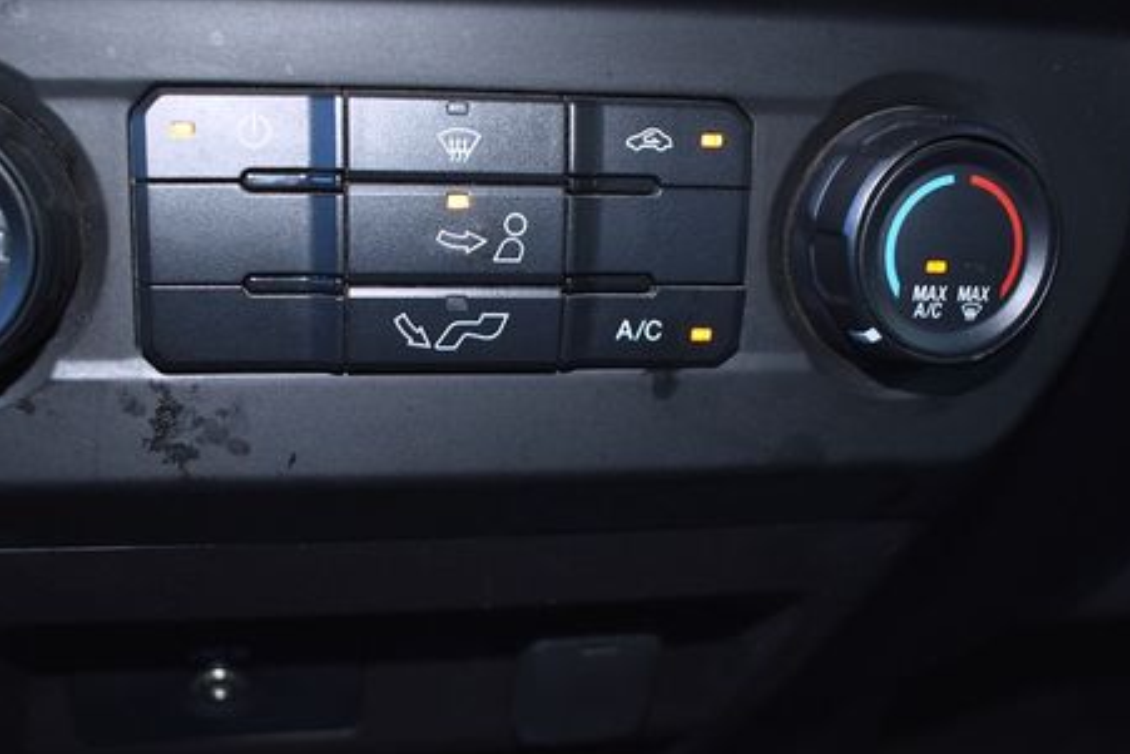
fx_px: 1404
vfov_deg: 29.9
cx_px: 476
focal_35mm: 45
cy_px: 490
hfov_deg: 43.7
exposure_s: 1/60
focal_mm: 21
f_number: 3.8
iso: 200
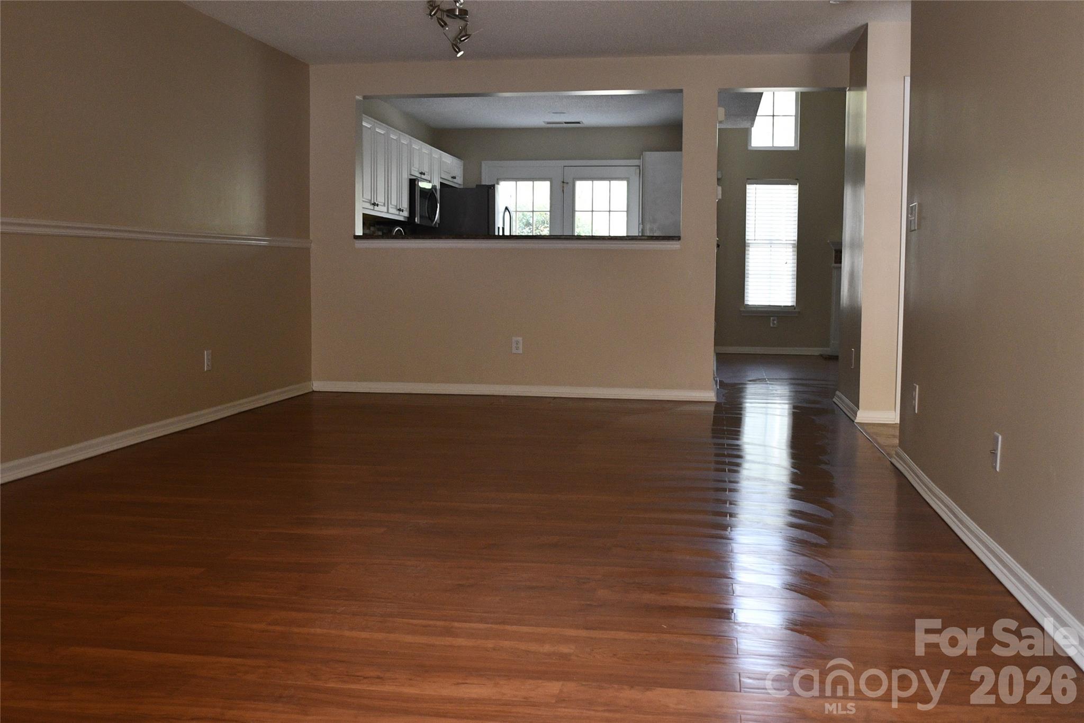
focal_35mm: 36
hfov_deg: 53.1
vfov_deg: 36.9
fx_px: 1084
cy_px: 362
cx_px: 542
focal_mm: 18
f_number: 3.5
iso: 900
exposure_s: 1/125
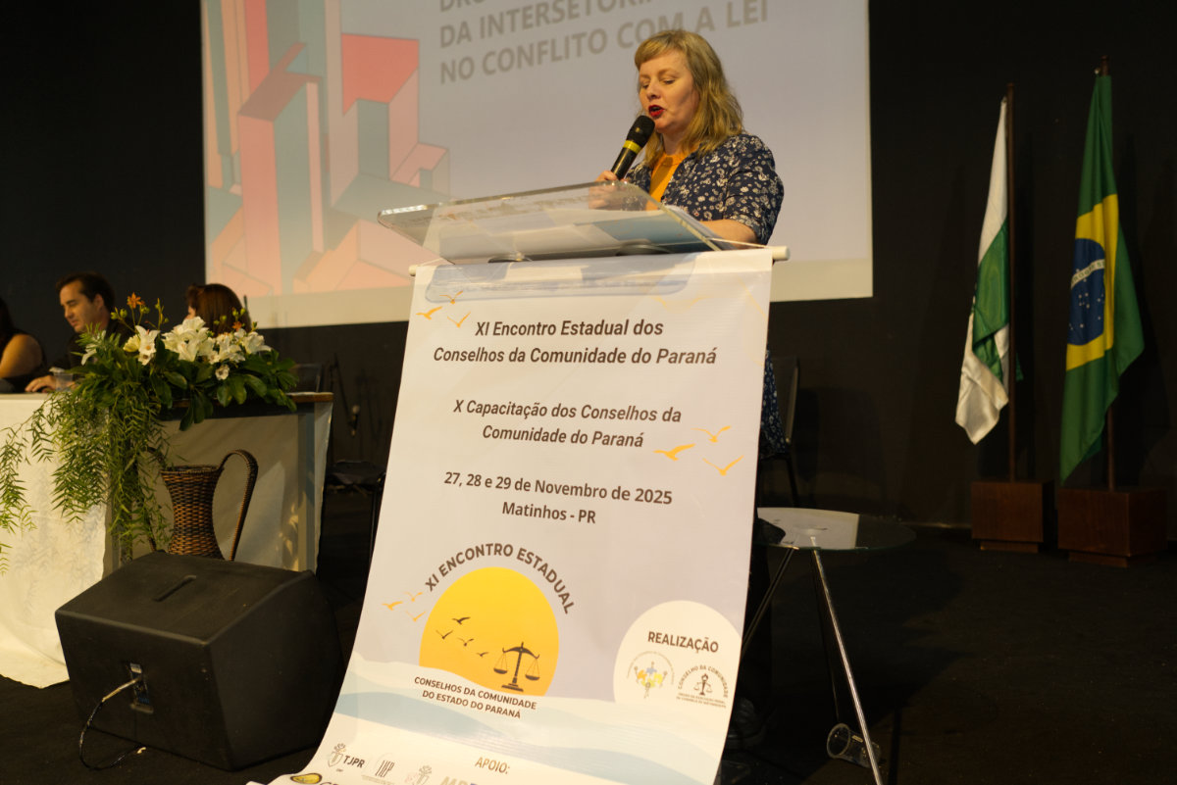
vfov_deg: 37.9
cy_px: 392
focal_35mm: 35
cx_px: 588
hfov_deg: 54.4
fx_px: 1145
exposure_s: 1/100
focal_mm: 35
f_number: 2.8
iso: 2000
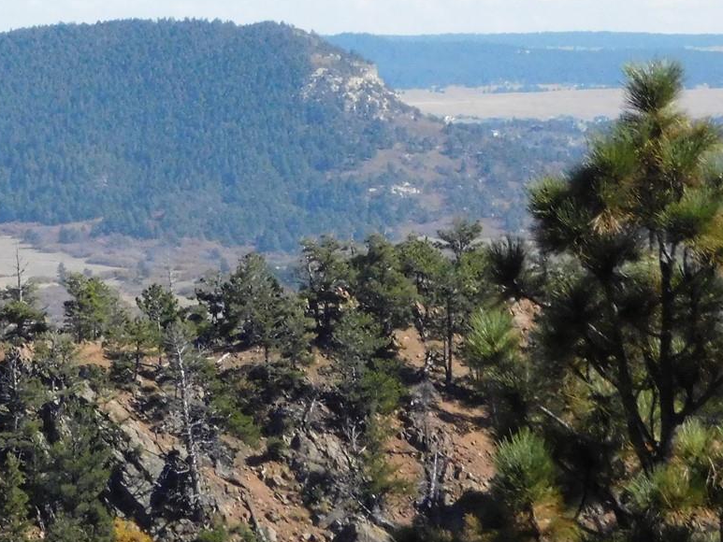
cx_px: 184
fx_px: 8732
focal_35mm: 418
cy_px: 91
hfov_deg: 4.7
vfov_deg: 3.6
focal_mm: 35.9
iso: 800
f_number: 10.8
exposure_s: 1/640
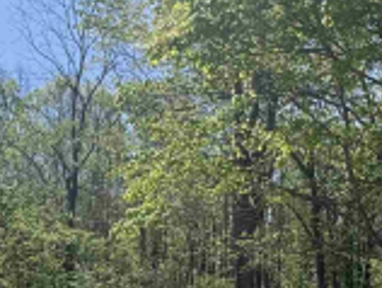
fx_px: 652
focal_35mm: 59
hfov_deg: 32.1
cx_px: 282
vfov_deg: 23.8
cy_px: 288
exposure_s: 1/1048
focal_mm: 2.22
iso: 50
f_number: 2.2
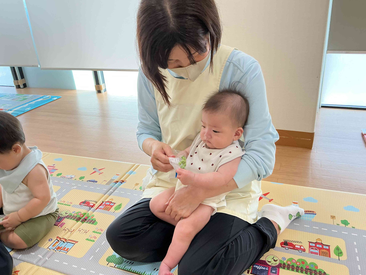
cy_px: 138
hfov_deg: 61.7
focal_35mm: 29
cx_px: 183
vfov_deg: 48.2
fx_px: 307
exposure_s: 1/120
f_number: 1.8
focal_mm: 3
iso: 64
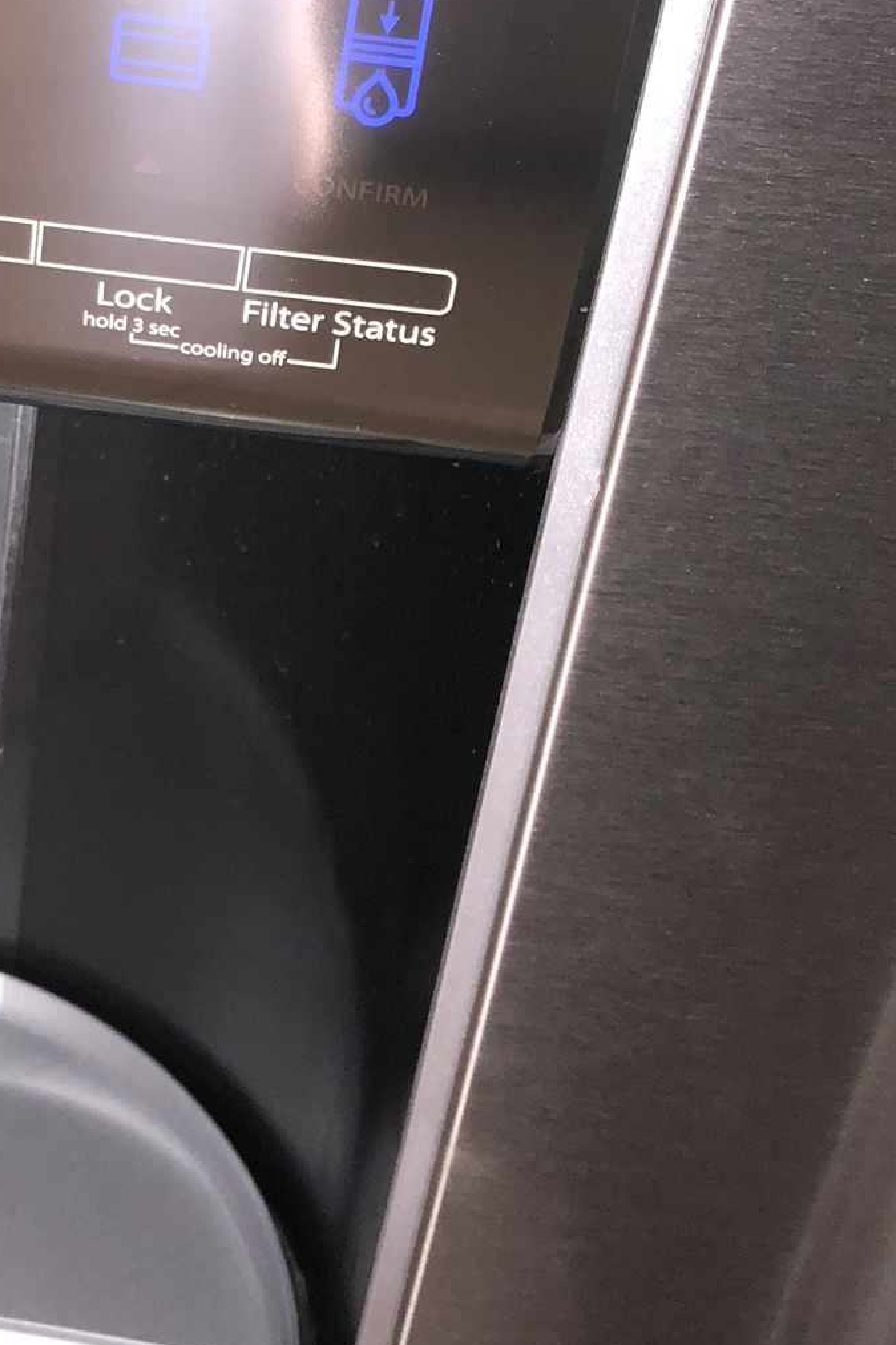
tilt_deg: -30.4
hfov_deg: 22.2
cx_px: 25
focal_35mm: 59
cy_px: 448
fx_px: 2202
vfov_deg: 33.6
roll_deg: -3.8
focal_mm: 4
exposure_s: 1/56
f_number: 1.8
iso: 80
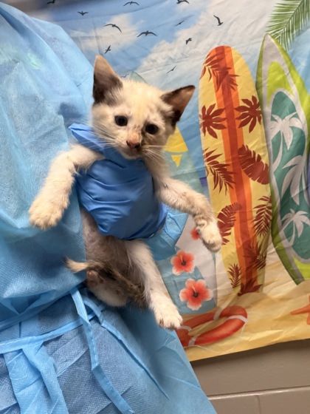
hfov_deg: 46.8
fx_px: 358
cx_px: 155
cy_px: 207
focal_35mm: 30
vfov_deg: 60.0
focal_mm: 2.71
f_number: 1.9
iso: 200
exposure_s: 1/60
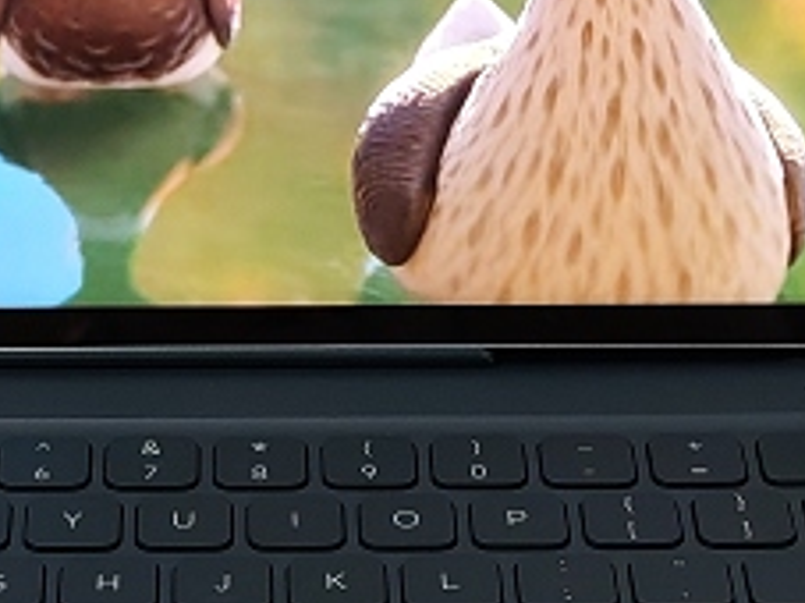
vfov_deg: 9.1
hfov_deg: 12.1
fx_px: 3765
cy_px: 99
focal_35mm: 162
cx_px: 124
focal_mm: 6.07
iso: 1000
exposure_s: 1/33.3
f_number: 1.7
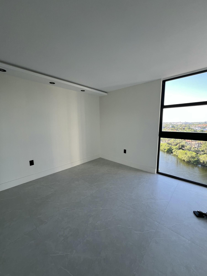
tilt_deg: -7.3
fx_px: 104
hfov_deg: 89.9
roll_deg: +0.3
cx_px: 104
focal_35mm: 13
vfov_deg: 106.2
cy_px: 138
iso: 40
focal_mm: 1.57
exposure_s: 1/99
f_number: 1.8
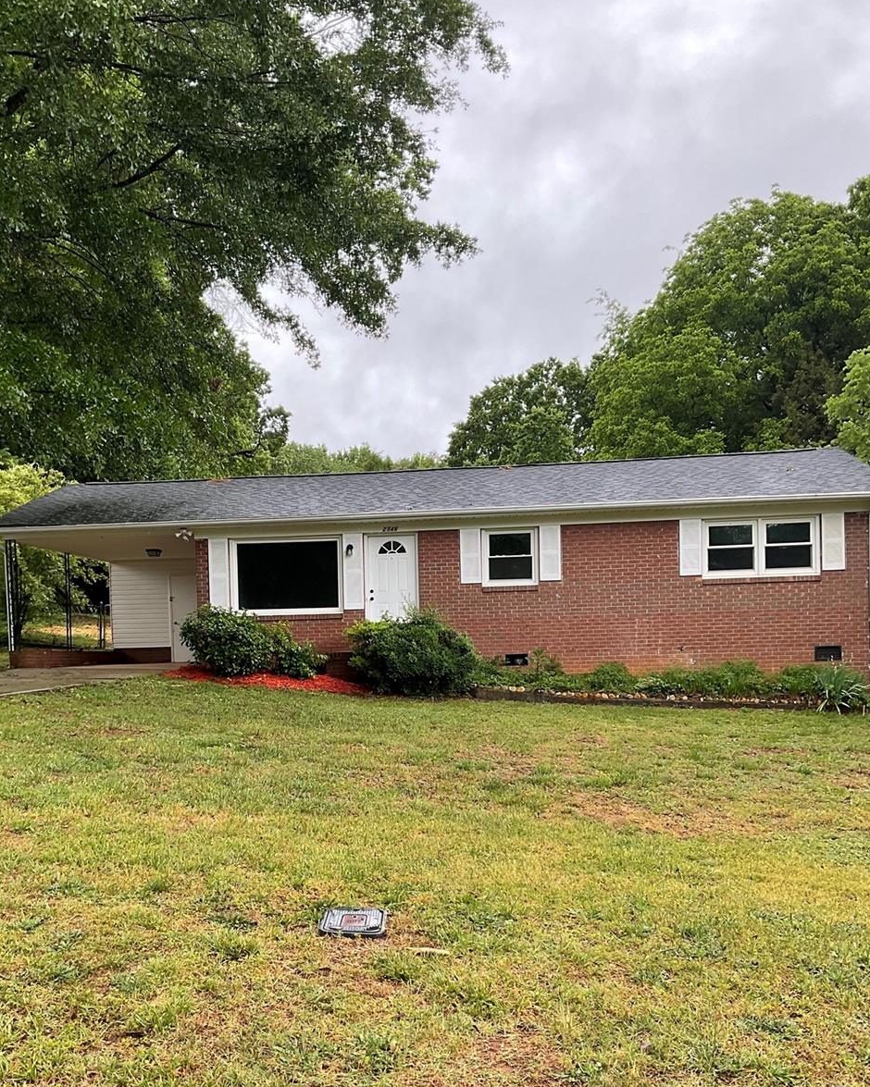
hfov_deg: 40.1
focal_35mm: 37
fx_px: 1191
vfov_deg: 48.5
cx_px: 379
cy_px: 698
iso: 16
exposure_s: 1/362
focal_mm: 3
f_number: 1.8
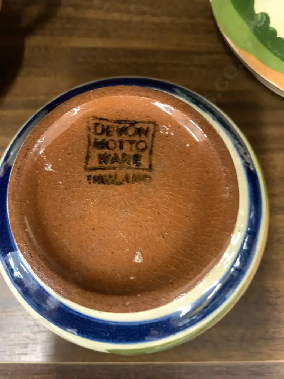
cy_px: 190
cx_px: 142
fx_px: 284
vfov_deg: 67.3
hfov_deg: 53.1
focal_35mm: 26
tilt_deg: -77.7
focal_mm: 4.25
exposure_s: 1/33
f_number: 1.8
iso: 400
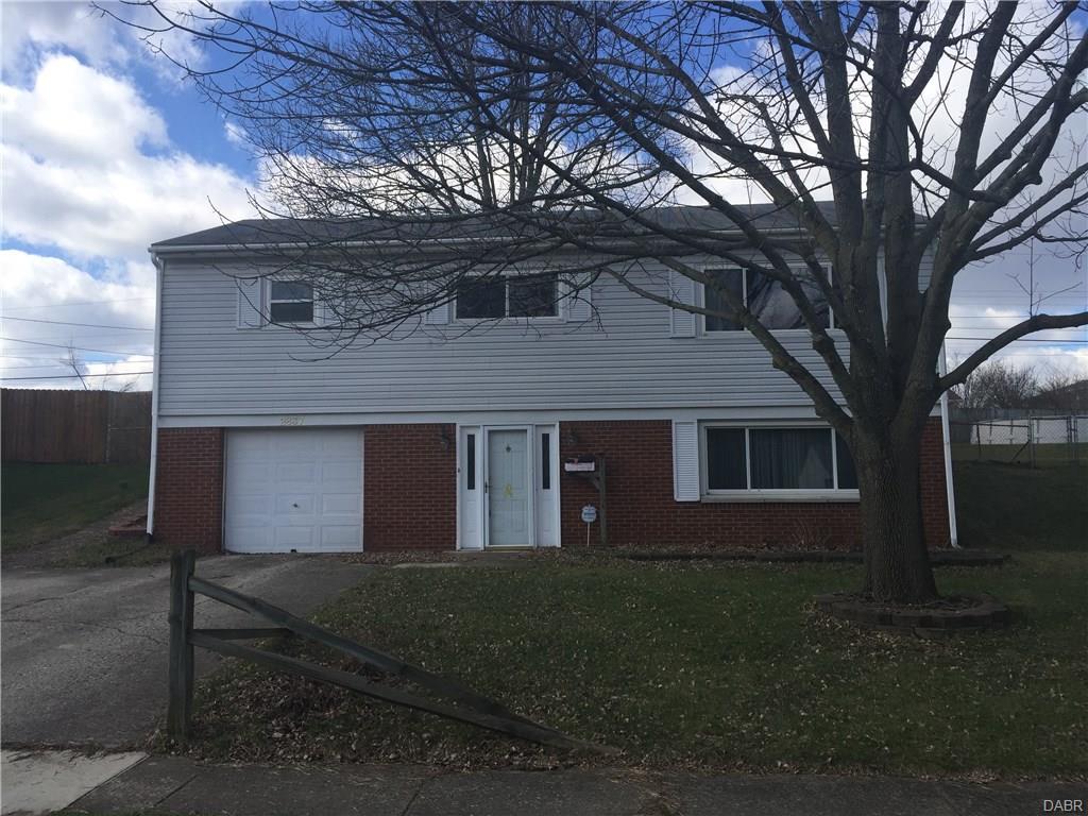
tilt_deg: +5.3
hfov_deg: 61.7
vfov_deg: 48.2
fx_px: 911
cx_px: 544
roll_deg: +0.2
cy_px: 408
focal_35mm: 29
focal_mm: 4.15
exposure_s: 1/1582
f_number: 2.2
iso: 32
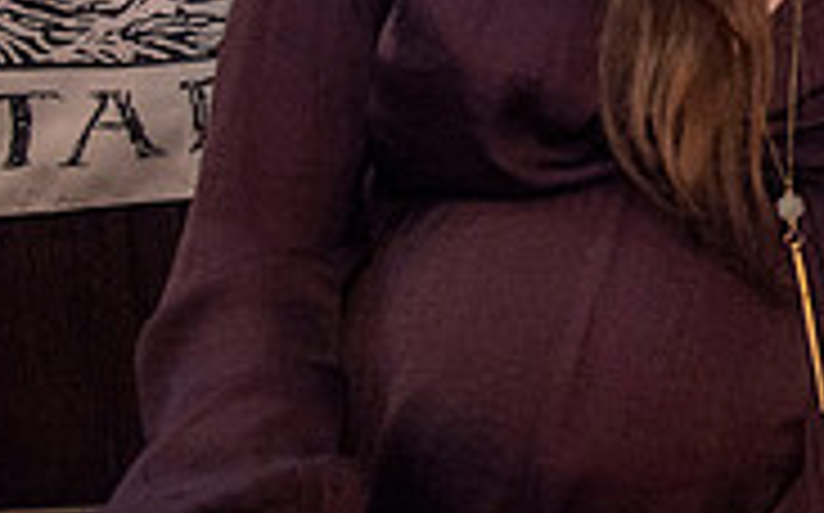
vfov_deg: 11.6
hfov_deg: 17.2
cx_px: 1207
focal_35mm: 110
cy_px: -106
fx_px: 2468
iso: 3200
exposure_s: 1/200
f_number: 4
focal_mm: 34
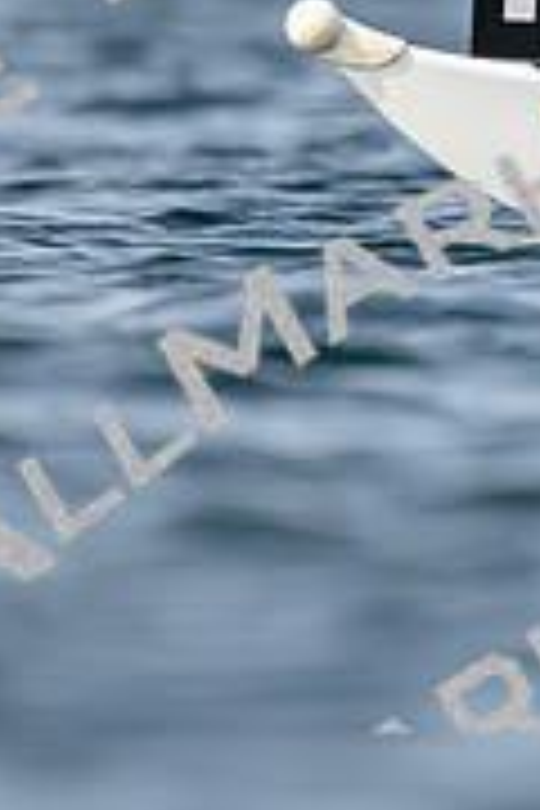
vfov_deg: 0.7
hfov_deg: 0.5
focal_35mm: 2895
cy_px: -38
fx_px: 65132
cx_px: 788
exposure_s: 1/2000
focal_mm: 600
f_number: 4
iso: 200
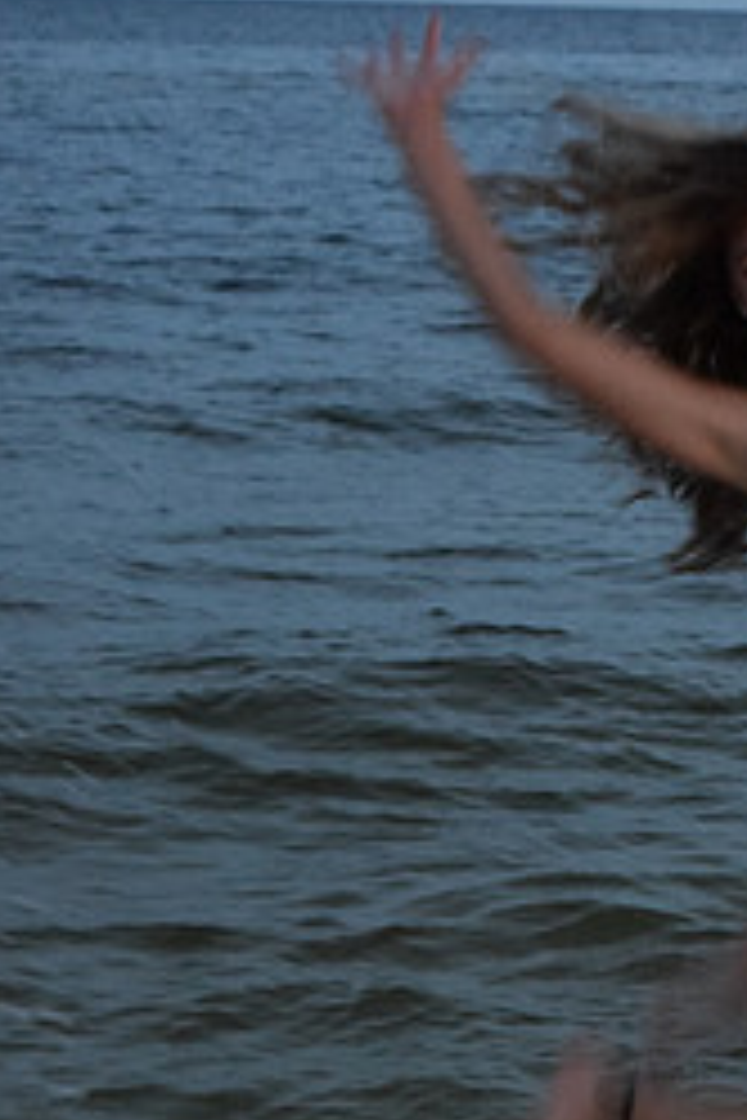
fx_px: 3802
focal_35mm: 122
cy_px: 913
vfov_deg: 16.6
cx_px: 821
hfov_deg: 11.1
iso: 3200
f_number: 4.5
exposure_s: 1/60
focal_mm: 35
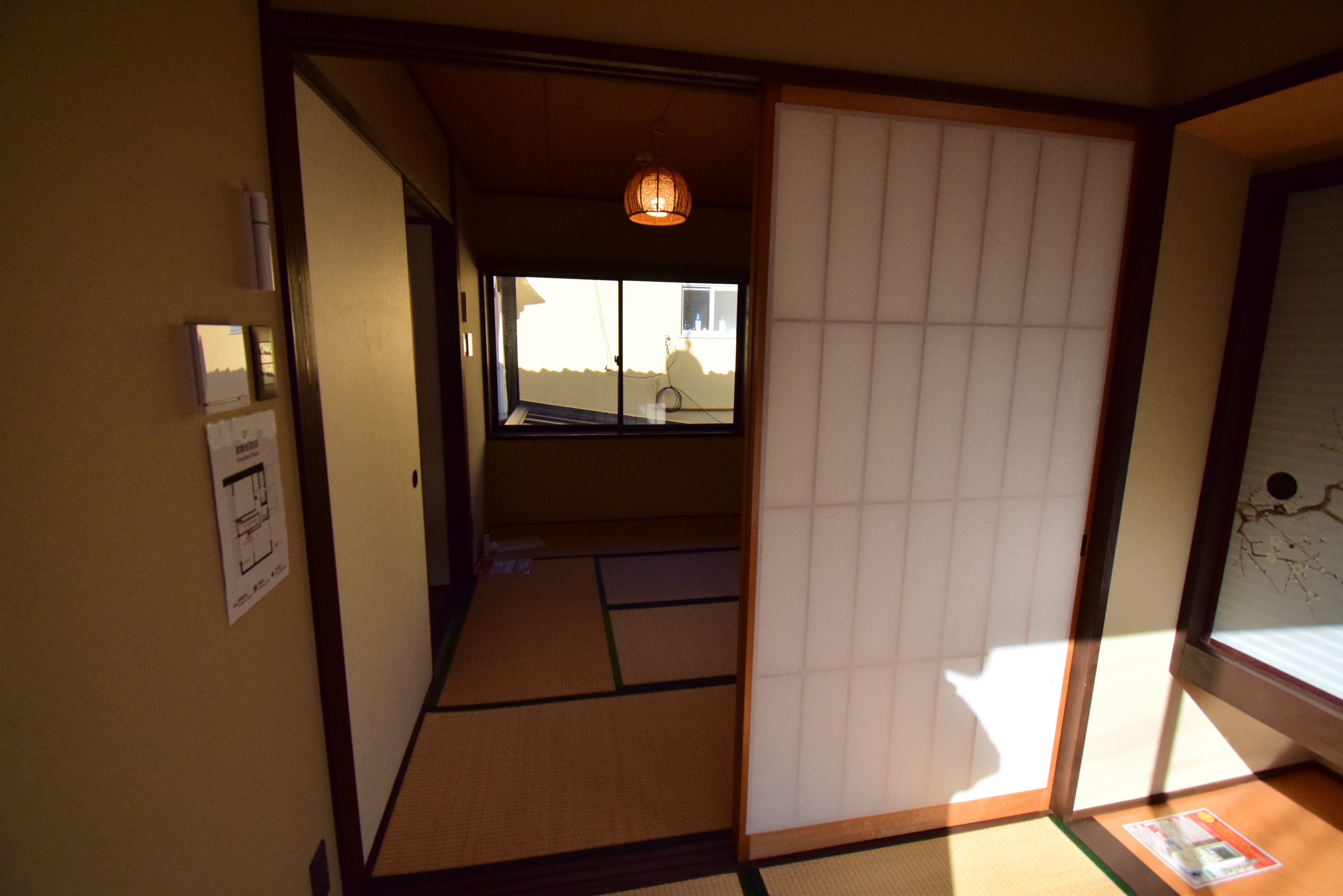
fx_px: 560
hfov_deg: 100.4
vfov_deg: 77.4
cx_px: 672
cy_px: 448
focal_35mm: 15
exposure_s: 1/3000
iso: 1600
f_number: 5.6
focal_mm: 10
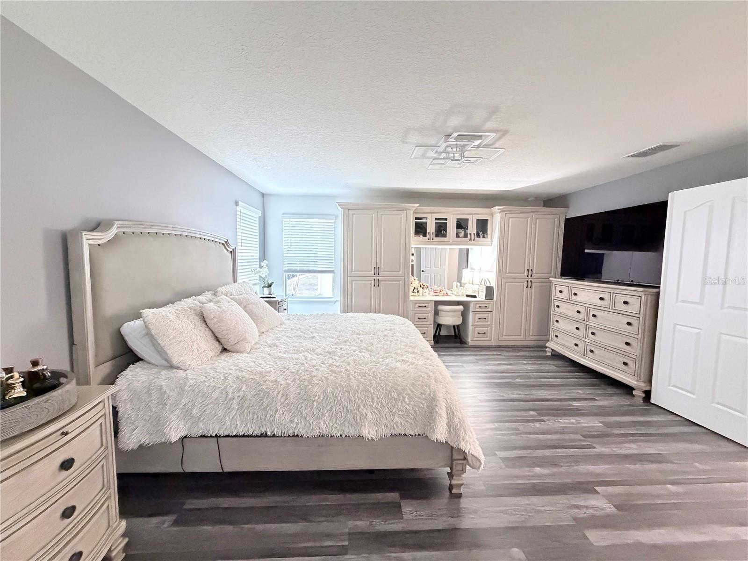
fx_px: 303
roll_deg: -0.2
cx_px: 374
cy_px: 280
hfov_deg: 102.1
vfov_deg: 85.7
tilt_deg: -5.0
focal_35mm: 14
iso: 1000
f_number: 2.2
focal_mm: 2.22
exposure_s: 1/60
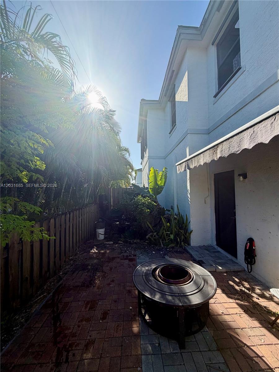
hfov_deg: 85.7
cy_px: 186
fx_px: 150
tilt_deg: +3.7
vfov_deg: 102.1
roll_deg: +1.7
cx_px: 140
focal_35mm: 14
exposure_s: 1/770
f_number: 2.2
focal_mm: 2.22
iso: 32
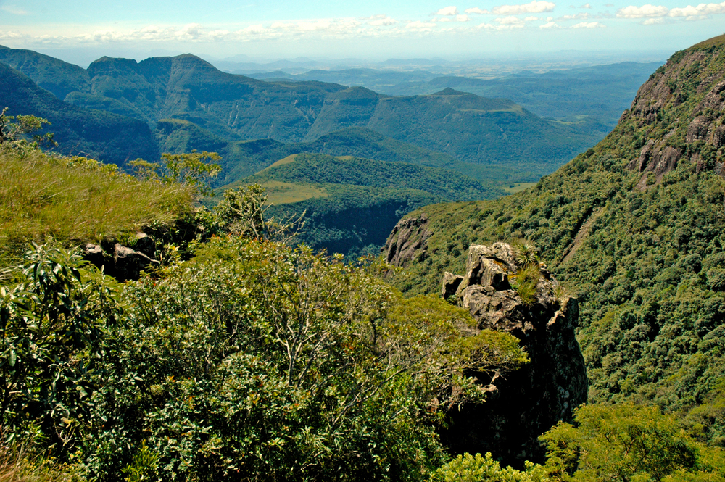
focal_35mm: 38
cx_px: 362
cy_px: 241
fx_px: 755
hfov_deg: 51.3
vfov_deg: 35.4
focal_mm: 25
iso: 400
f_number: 9
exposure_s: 1/200
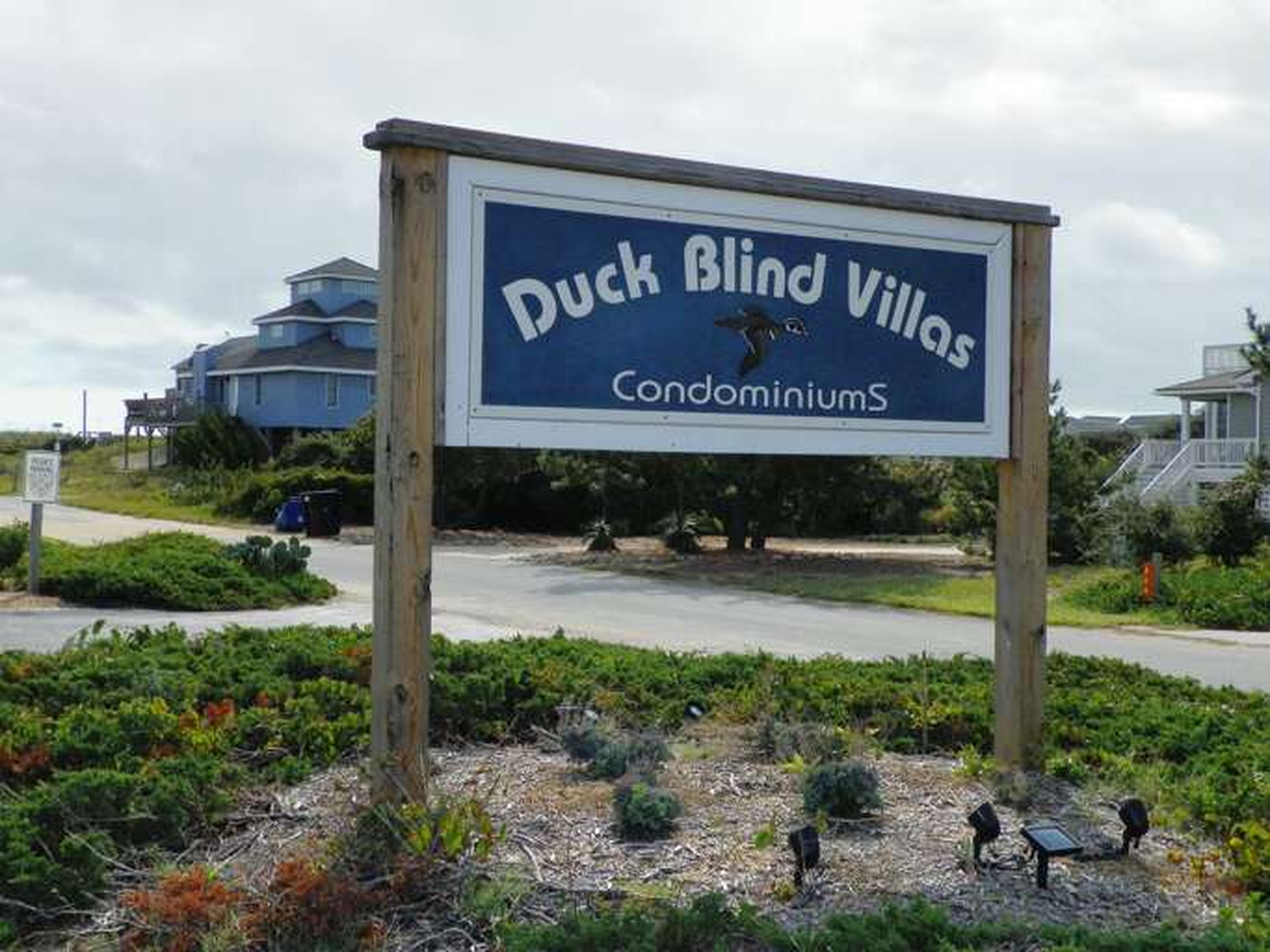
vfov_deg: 31.5
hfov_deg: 41.2
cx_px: 635
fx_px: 1687
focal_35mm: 46
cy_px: 476
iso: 64
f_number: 5.6
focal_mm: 8.2
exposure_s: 1/400
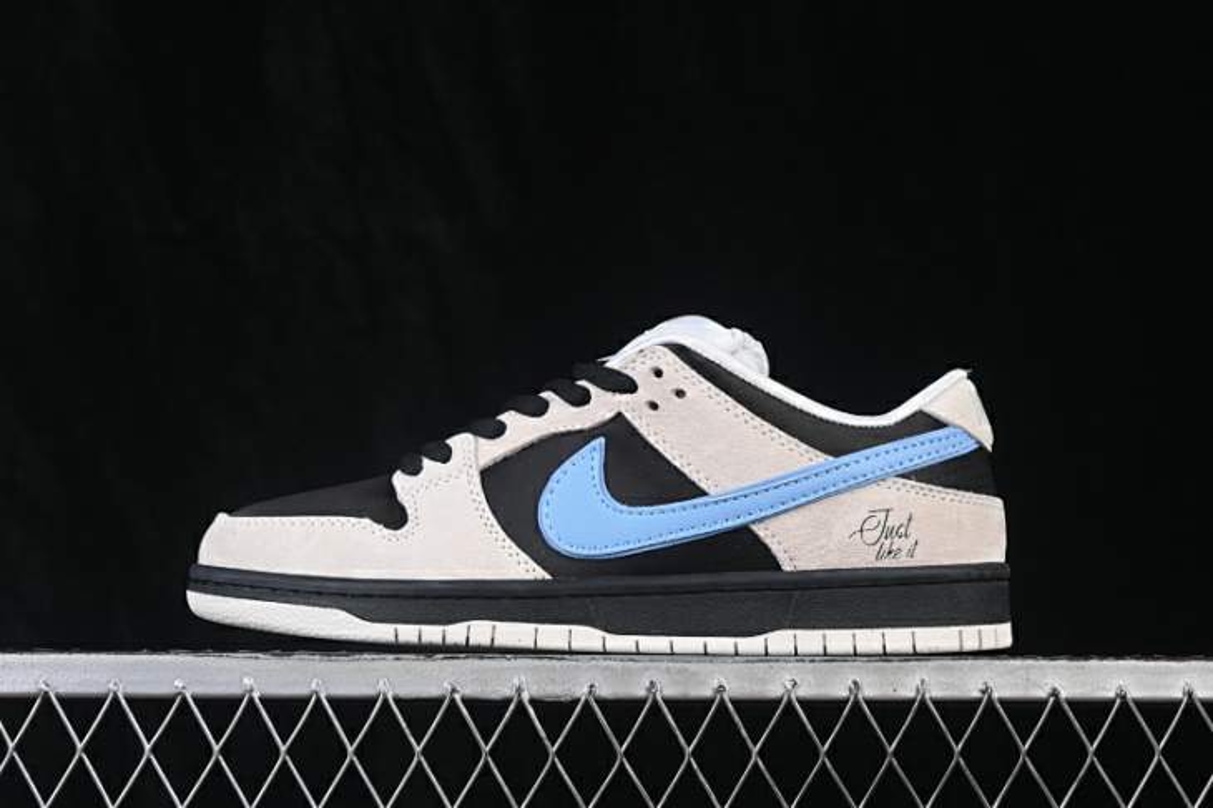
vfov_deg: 18.2
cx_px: 606
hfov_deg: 27.0
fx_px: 2526
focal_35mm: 75
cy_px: 404
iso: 160
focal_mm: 50
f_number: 7.1
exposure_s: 1/60
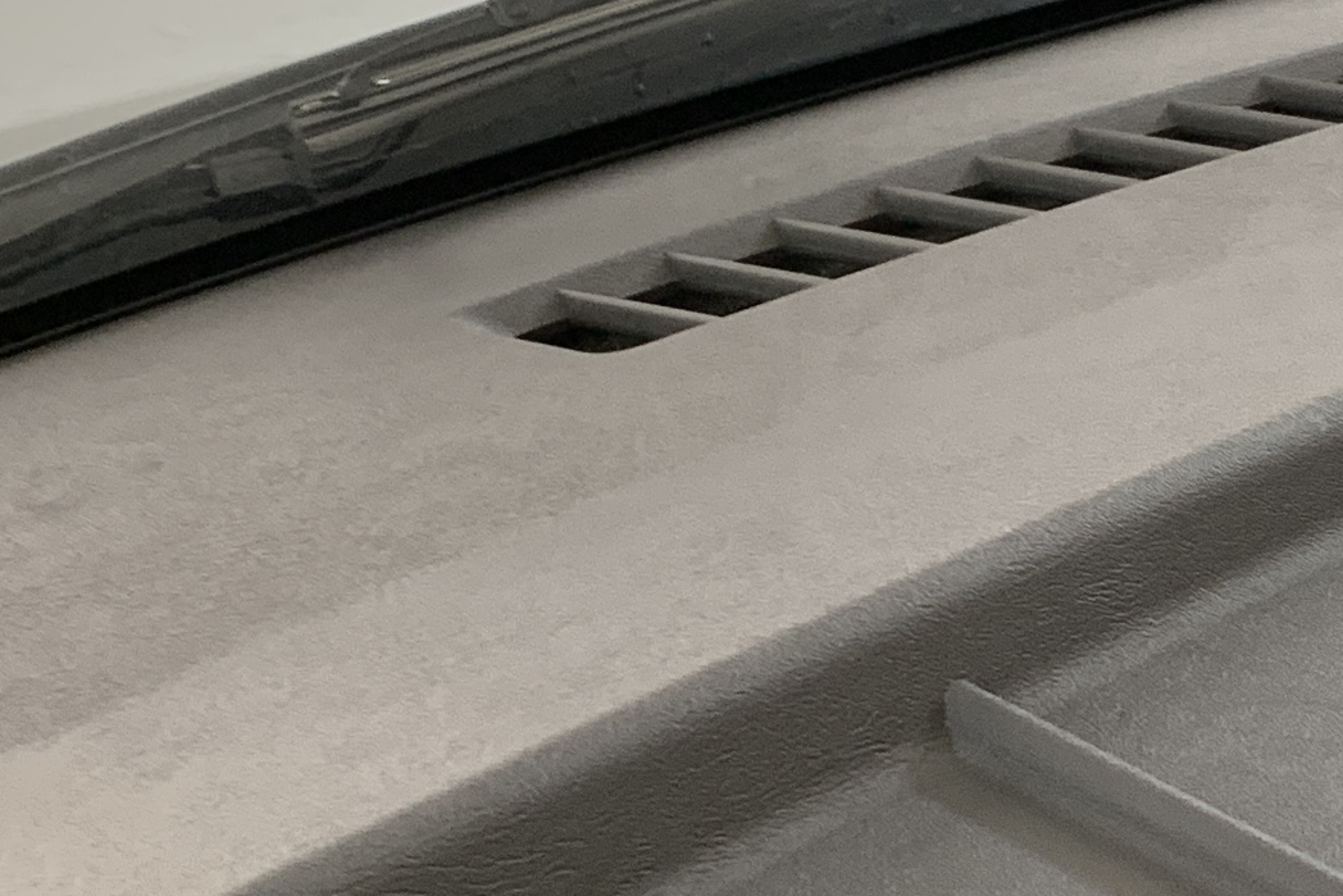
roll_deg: -0.4
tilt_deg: -33.3
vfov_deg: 13.1
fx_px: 3880
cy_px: 663
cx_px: 1456
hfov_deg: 18.9
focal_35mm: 104
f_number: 1.8
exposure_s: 1/60
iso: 100
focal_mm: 4.25
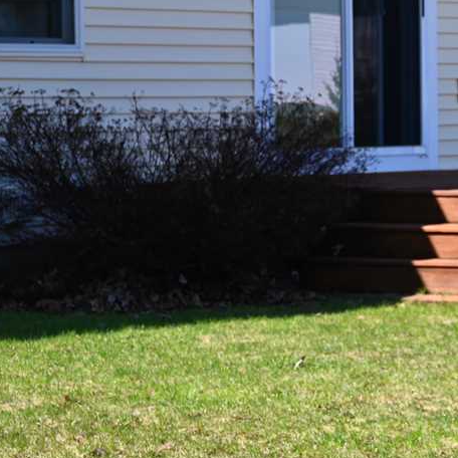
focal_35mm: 222
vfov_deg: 7.9
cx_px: 492
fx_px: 3323
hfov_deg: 7.8
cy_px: 105
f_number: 6.3
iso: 100
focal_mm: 62
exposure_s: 1/320
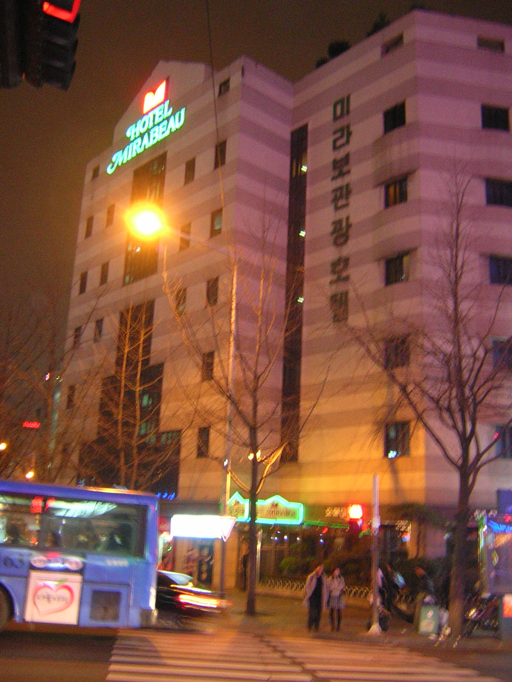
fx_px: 710
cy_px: 341
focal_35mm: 36
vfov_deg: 51.4
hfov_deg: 39.7
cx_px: 256
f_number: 2.6
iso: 400
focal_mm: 4.7
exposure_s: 1/4.7
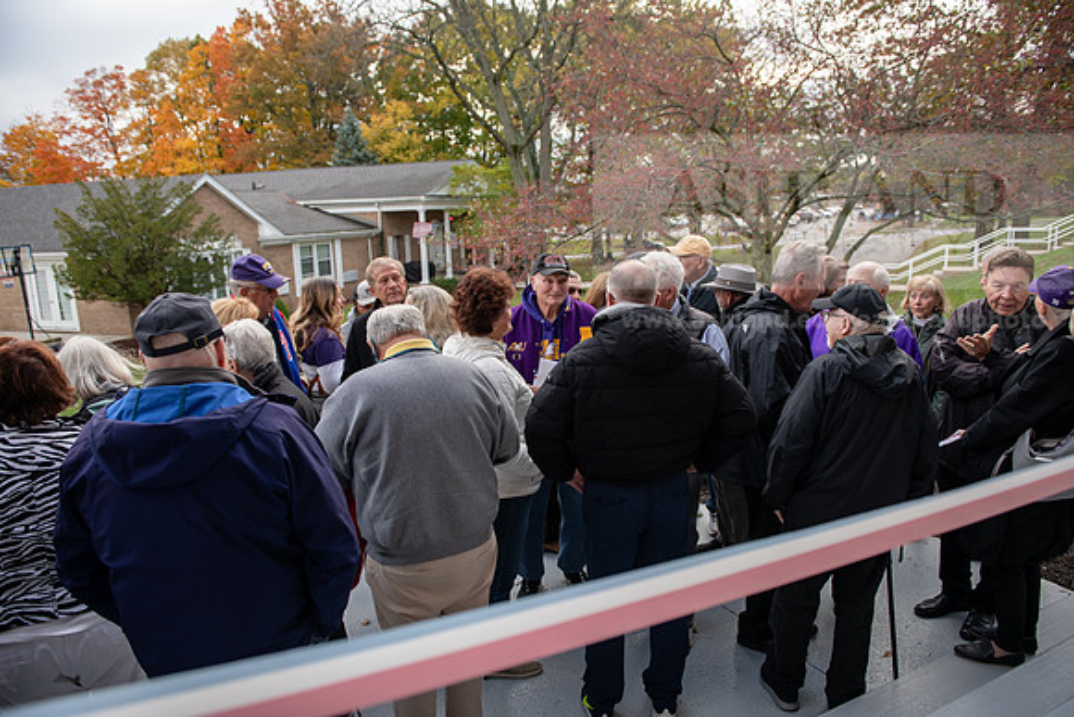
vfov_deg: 53.2
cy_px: 358
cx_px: 537
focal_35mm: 24
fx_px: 716
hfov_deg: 73.7
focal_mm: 24
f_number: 3.5
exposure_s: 1/250
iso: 250
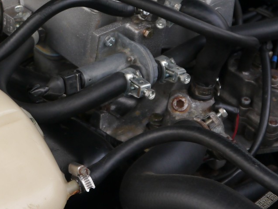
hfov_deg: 14.7
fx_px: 1045
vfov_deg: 11.4
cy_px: 66
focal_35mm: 130
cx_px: -52
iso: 320
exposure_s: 1/60
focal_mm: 26
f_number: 4.7
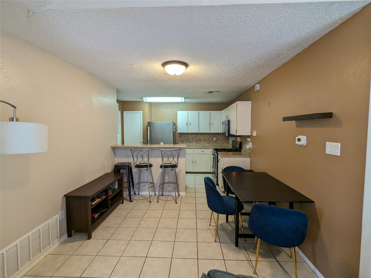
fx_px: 171
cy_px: 139
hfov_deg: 94.5
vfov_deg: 78.1
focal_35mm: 16
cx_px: 186
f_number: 2.2
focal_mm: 2.35
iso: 171
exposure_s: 1/60
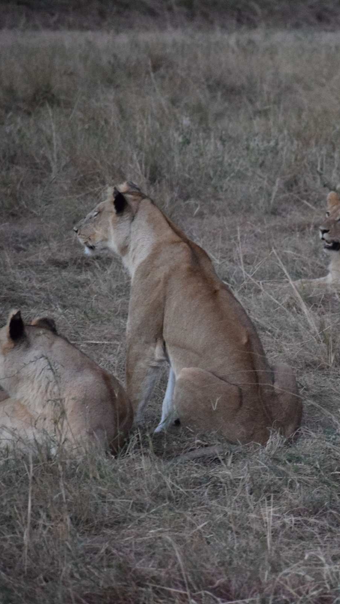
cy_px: 302
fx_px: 4922
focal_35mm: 307
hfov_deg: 4.0
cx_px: 368
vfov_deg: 7.0
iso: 6400
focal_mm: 130
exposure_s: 1/80
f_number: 4.8
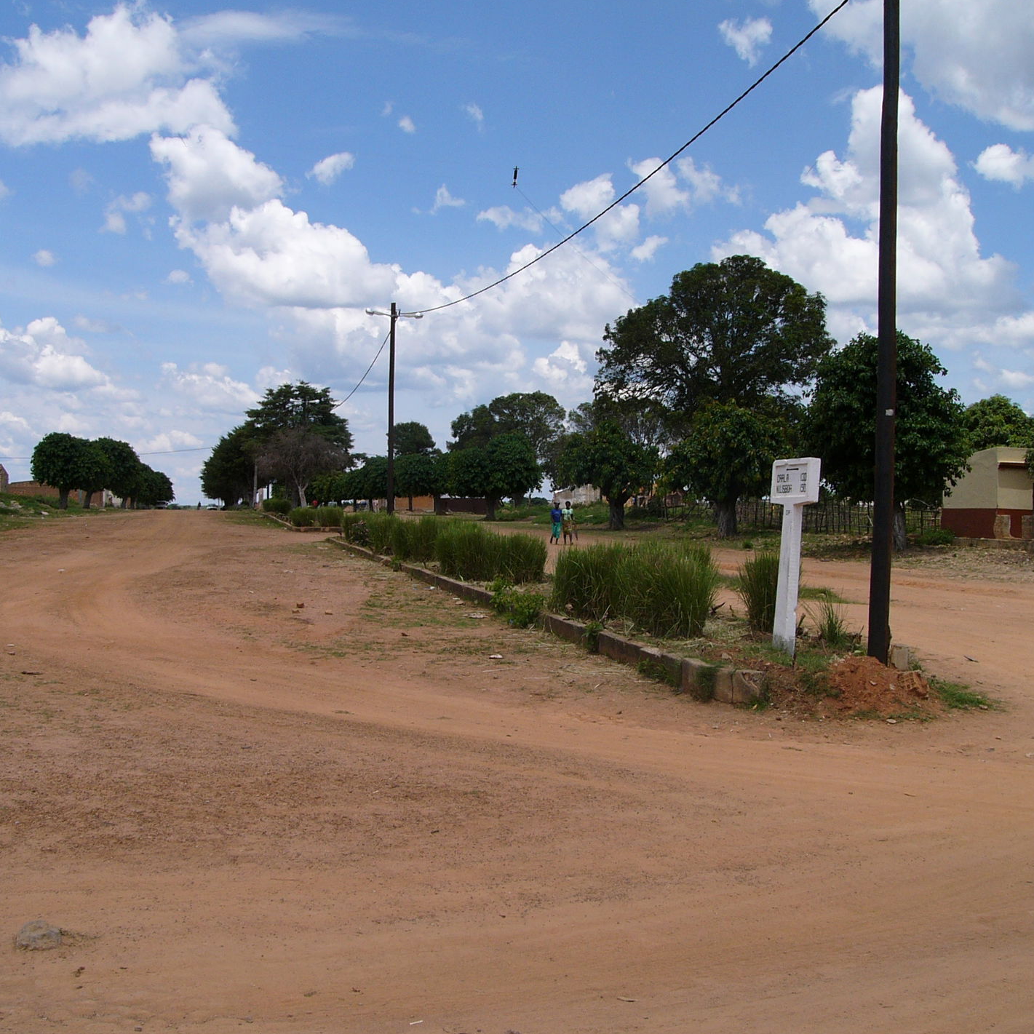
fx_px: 1453
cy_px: 514
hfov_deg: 39.1
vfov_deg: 39.2
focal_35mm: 43
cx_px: 442
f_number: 5.2
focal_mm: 6
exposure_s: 1/500
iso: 50
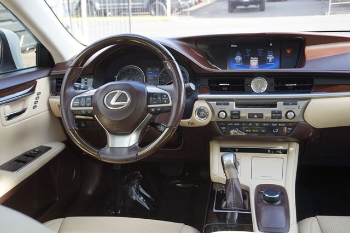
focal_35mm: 38
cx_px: 175
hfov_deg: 51.3
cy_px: 116
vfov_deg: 35.5
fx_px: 364
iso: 160
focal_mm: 25
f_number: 4.5
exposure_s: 1/60
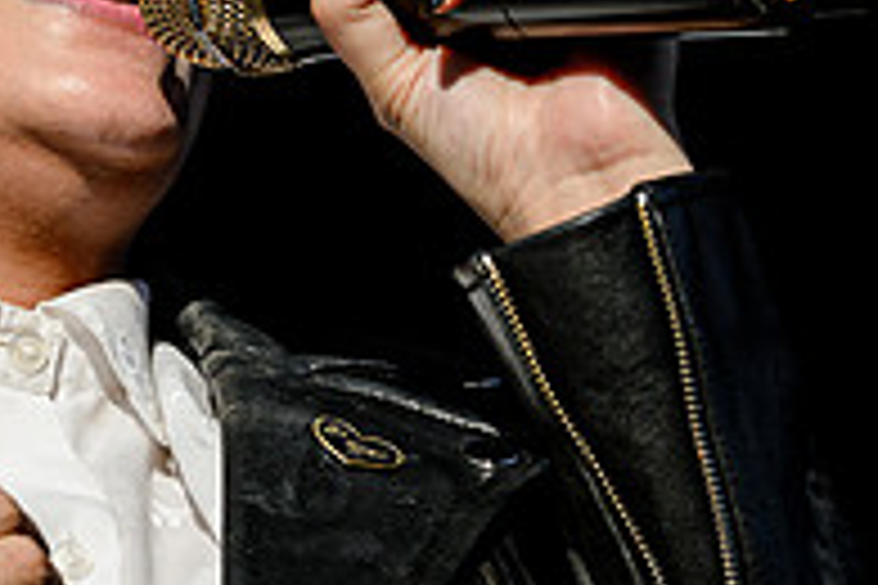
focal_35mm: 406
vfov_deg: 3.4
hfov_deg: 5.1
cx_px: -145
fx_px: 9901
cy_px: 114
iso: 200
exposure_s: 1/1600
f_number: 4.5
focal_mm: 112
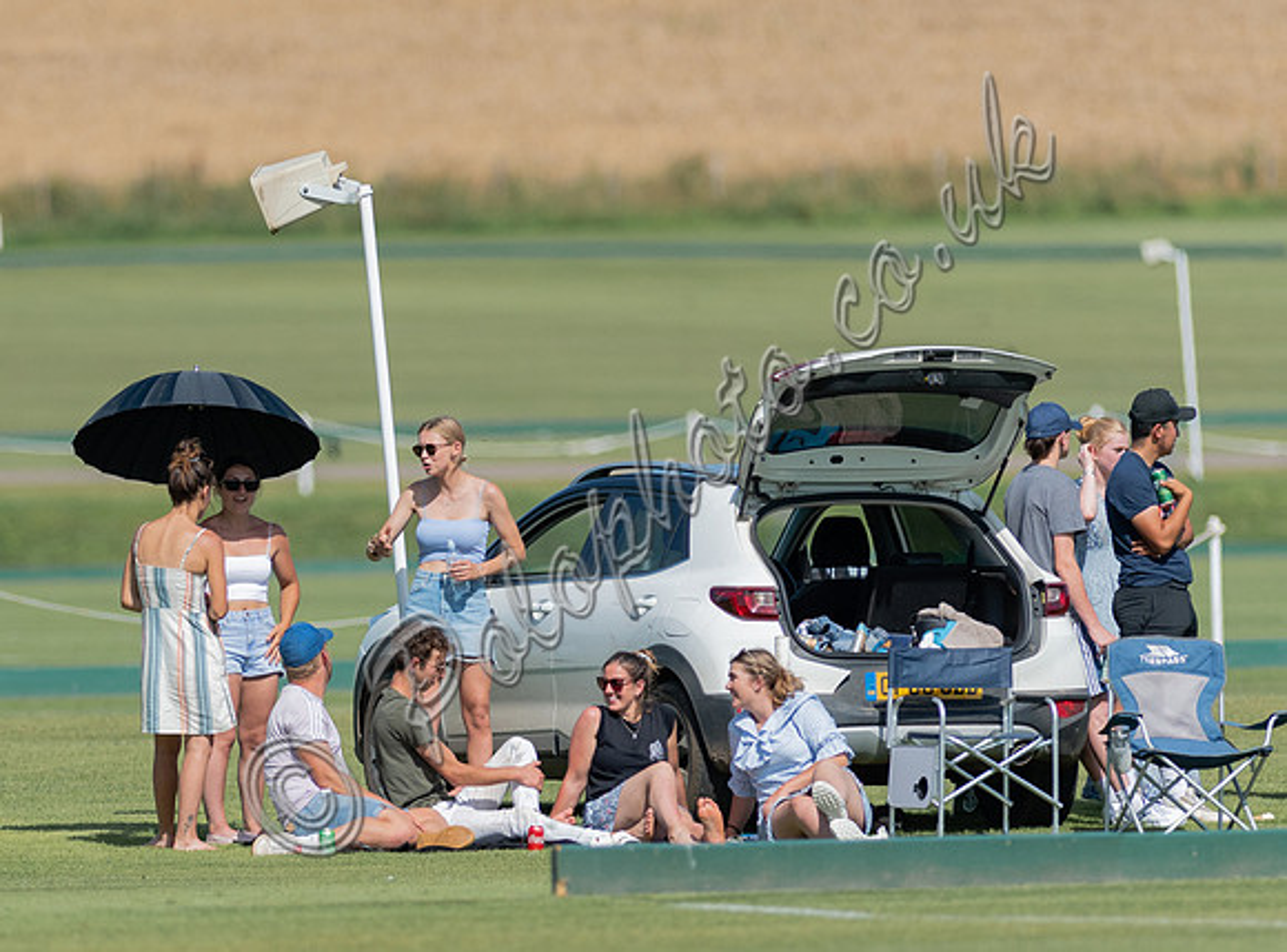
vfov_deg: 2.0
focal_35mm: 725
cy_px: 600
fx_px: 26820
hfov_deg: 2.7
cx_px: 364
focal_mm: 300
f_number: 2.8
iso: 250
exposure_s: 1/8000
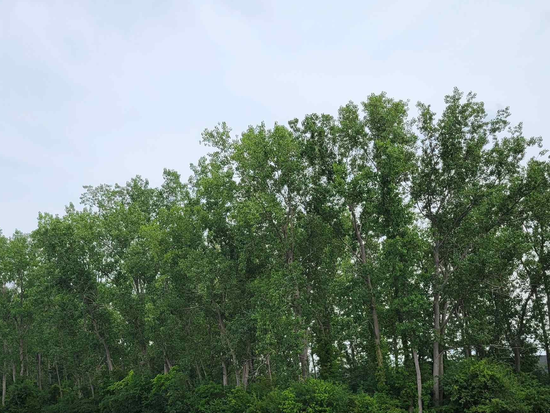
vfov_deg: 30.6
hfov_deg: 41.2
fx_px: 731
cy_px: 339
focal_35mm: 46
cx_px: 246
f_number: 1.8
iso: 40
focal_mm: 5.4
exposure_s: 1/2359
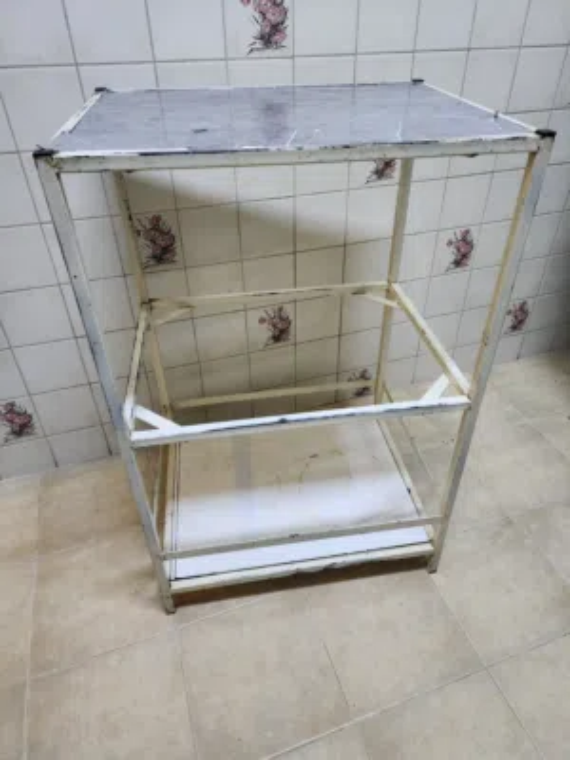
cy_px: 380
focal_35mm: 23
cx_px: 285
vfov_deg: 73.9
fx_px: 505
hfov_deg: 58.9
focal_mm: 6.4
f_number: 1.8
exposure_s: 1/100
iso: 640
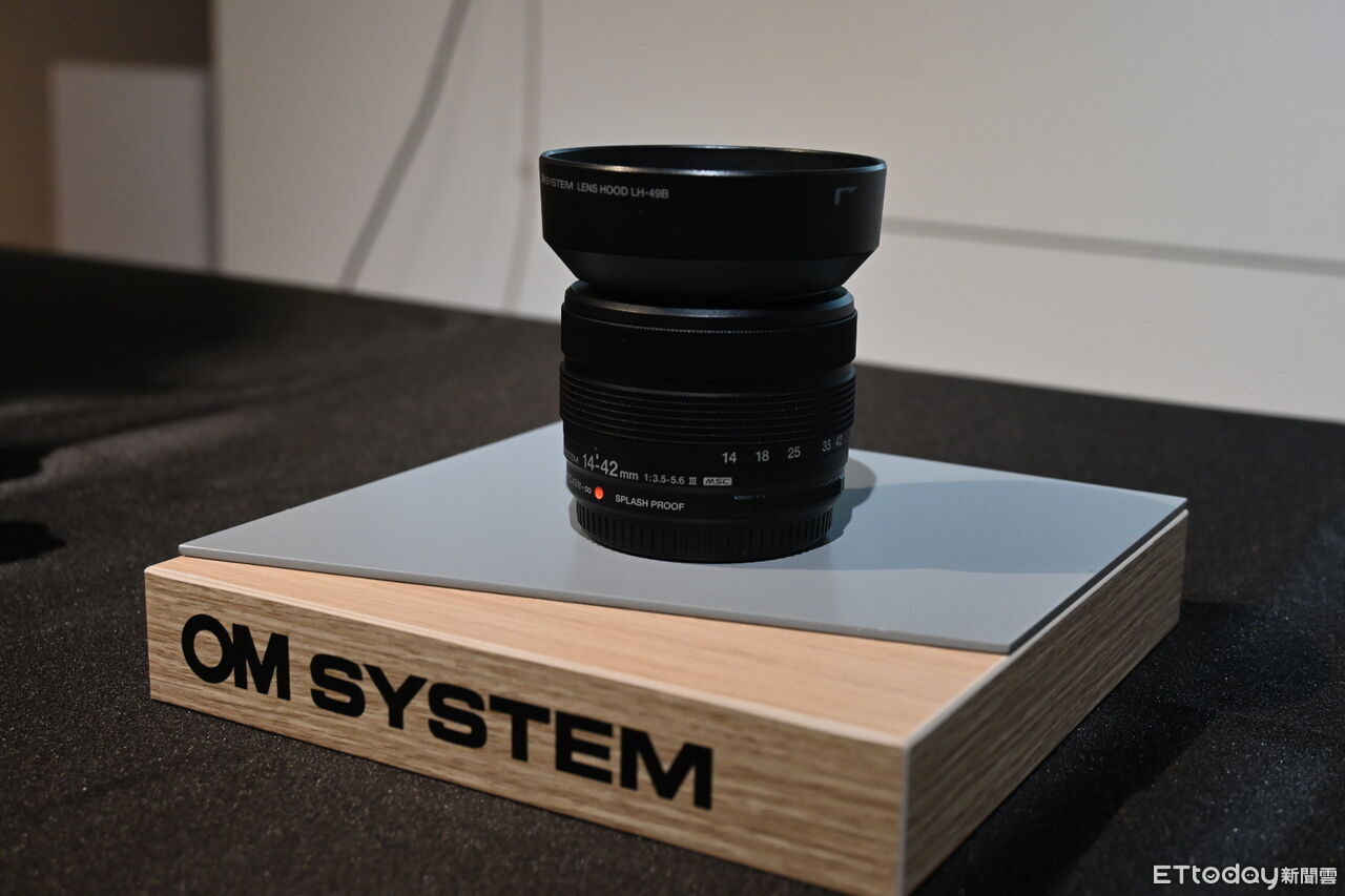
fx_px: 1681
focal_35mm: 45
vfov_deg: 29.9
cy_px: 448
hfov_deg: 43.6
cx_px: 672
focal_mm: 30
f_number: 6.3
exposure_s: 1/100
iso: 1250
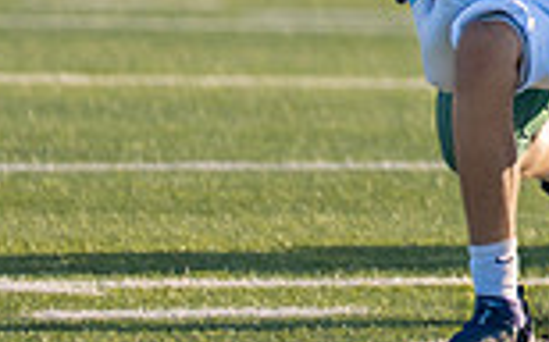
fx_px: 20961
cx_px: 1166
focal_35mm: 1402
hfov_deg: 1.5
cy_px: -346
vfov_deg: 0.9
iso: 320
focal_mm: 188
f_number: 2.8
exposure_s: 1/3200
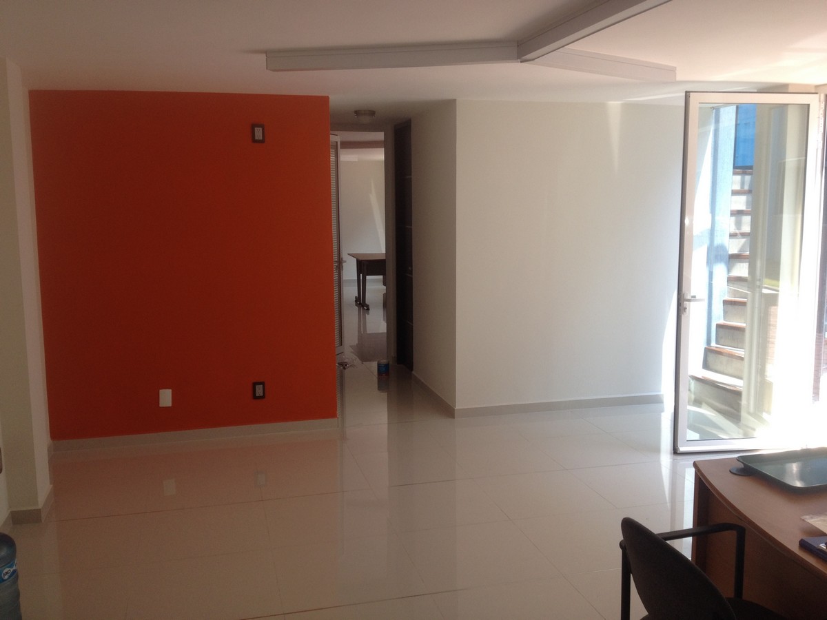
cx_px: 414
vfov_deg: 40.7
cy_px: 310
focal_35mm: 35
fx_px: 836
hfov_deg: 52.6
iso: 50
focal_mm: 4.28
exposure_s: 1/154
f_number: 2.4
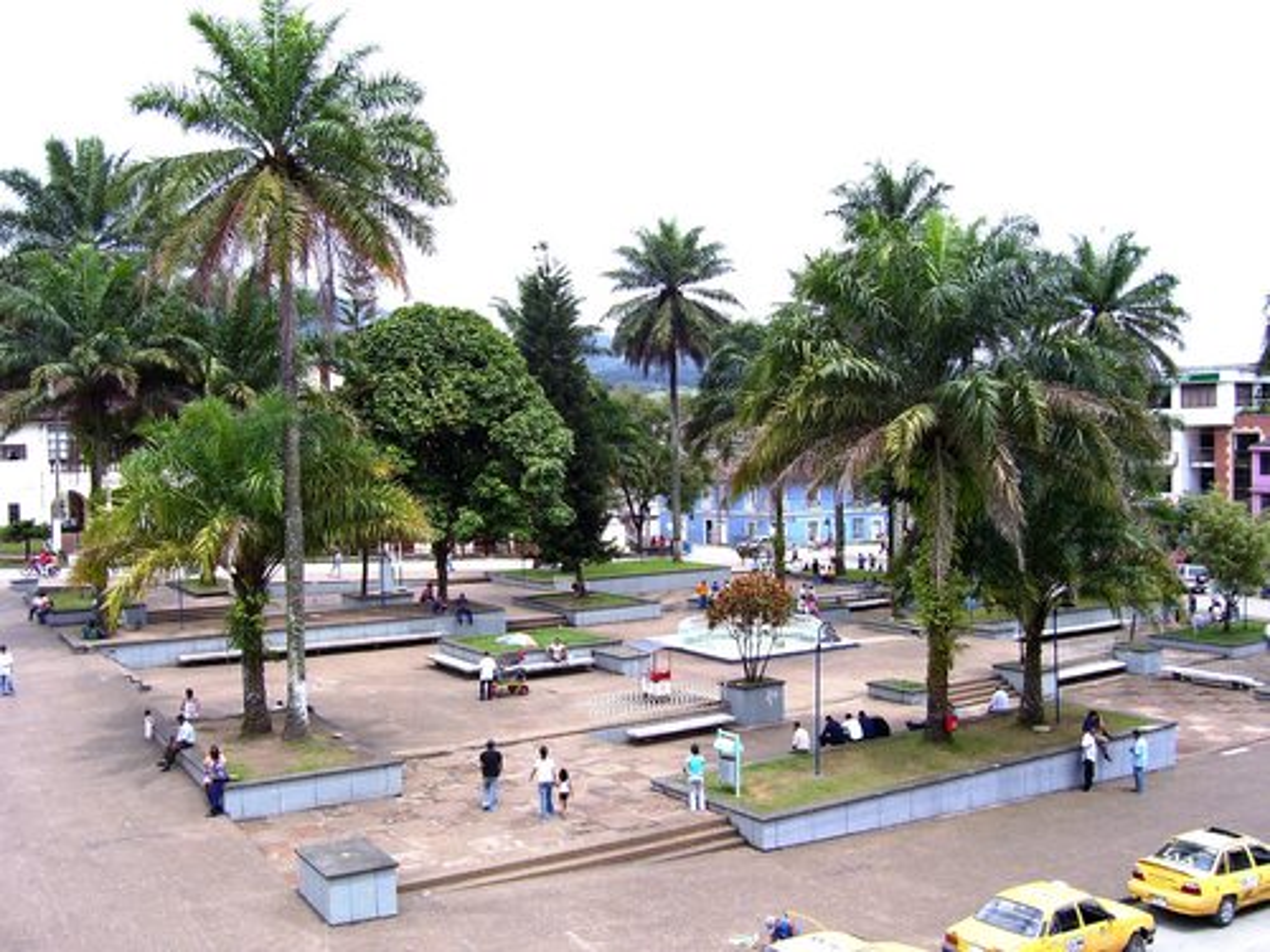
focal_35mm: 34
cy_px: 476
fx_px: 1247
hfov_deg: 54.0
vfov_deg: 41.8
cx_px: 635
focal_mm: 5.6
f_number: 4.8
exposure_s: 1/250
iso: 80
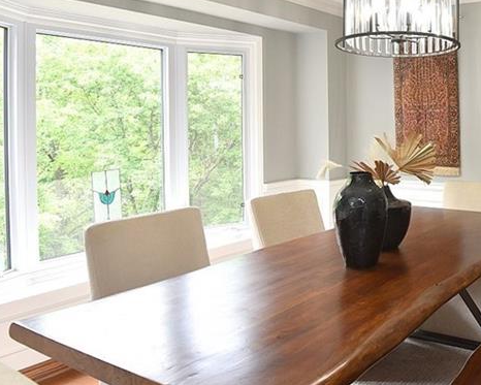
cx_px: 424
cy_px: 127
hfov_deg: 49.0
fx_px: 470
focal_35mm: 33
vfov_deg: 43.9
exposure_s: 1/60
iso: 500
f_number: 6.3
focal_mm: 16
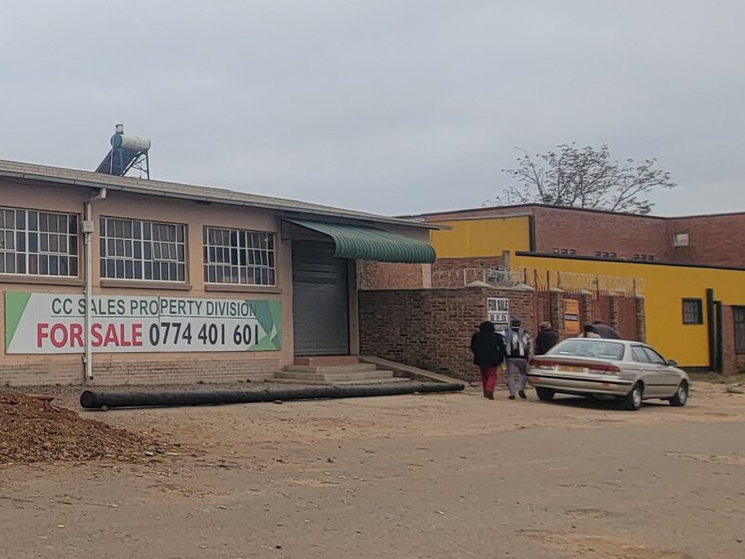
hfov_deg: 33.6
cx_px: -207
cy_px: 257
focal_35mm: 42
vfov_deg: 34.3
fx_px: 904
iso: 50
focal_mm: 2.2
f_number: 2.2
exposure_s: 1/950
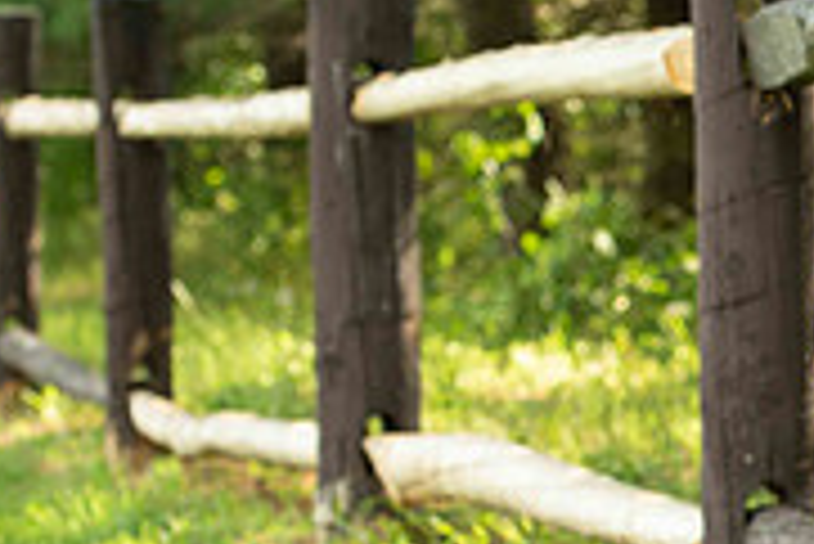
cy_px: 569
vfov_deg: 5.7
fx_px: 5431
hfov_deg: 8.4
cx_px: 1093
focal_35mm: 240
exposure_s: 1/200
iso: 400
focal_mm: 75
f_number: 5
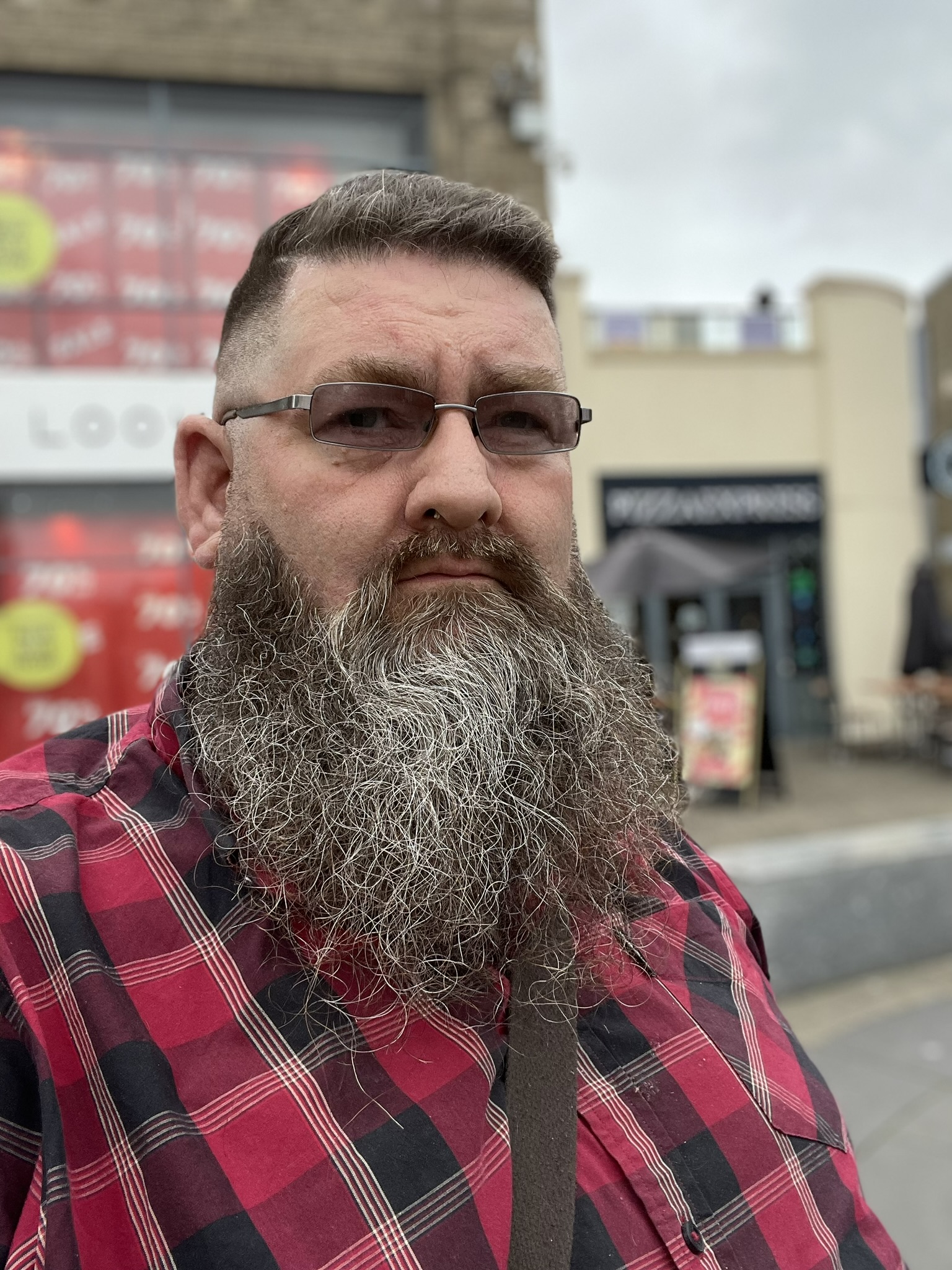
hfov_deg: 46.8
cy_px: 635
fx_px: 1100
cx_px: 476
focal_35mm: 30
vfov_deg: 60.0
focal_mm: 2.71
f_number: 2.2
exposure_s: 1/474
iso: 32
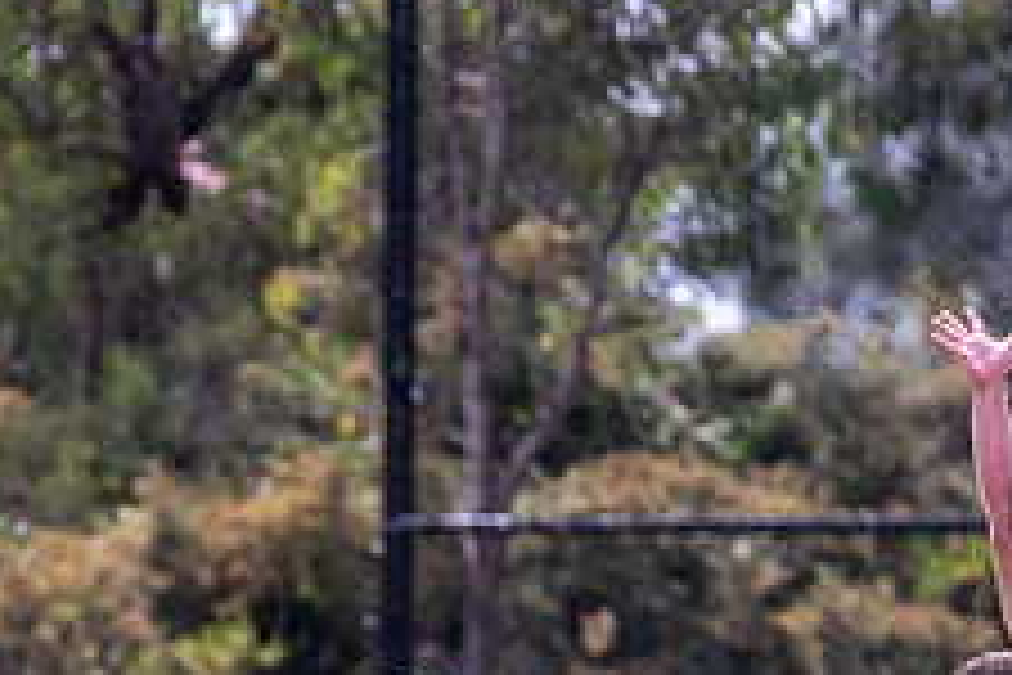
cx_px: 1277
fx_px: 41573
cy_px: 1190
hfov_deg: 1.4
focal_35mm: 1479
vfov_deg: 0.9
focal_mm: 400
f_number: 6.3
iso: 800
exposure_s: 1/2000
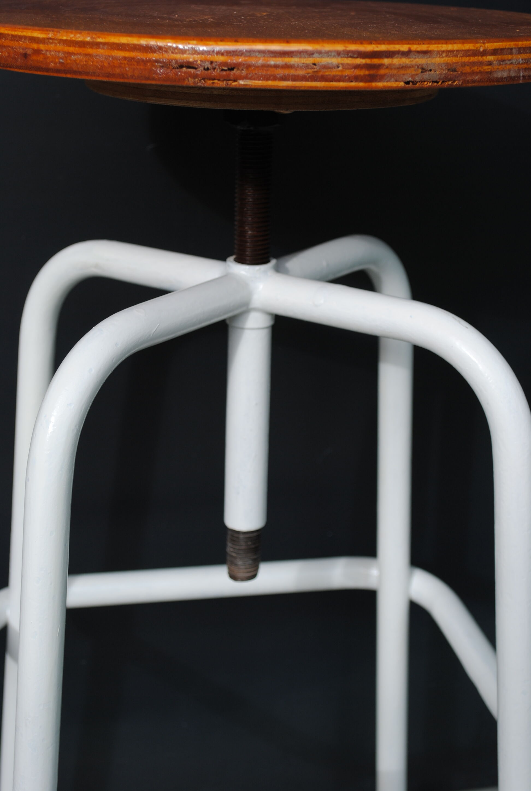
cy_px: 396
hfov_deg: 21.7
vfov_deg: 31.8
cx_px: 266
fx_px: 1387
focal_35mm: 63
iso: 100
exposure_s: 1/200
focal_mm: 42
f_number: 7.1
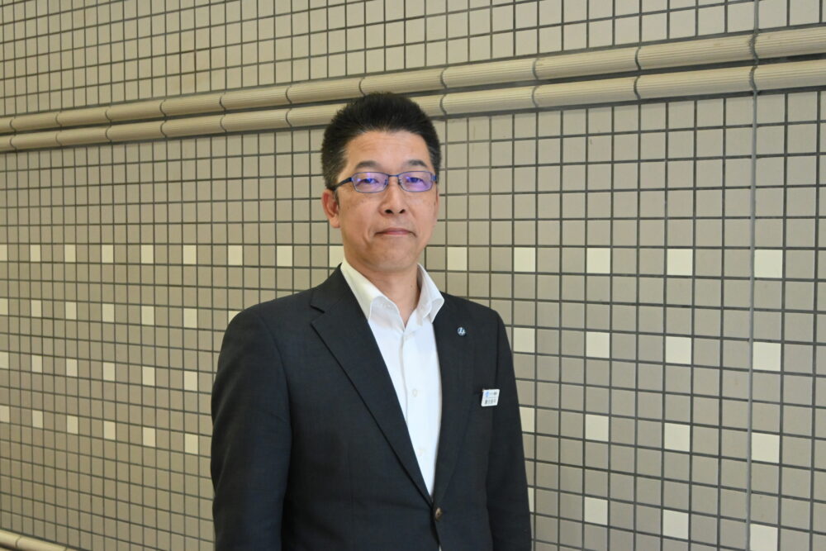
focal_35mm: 44
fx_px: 998
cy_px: 276
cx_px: 413
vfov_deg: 30.9
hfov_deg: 45.0
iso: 3200
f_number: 4.8
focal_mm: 29
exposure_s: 1/80
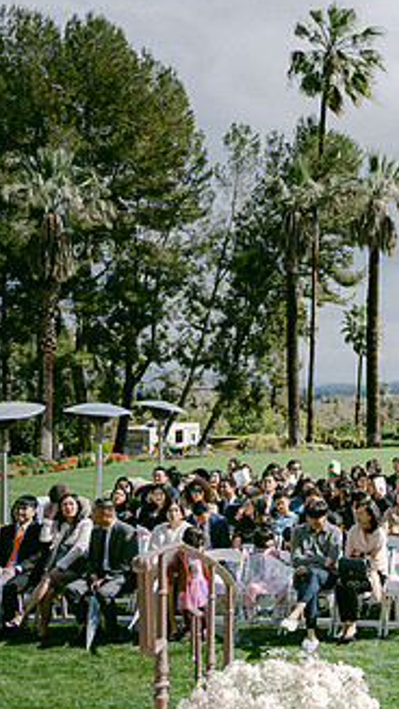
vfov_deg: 39.8
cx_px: 566
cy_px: 388
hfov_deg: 20.4
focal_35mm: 52
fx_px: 978
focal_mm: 28
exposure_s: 1/2500
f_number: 2.8
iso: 100
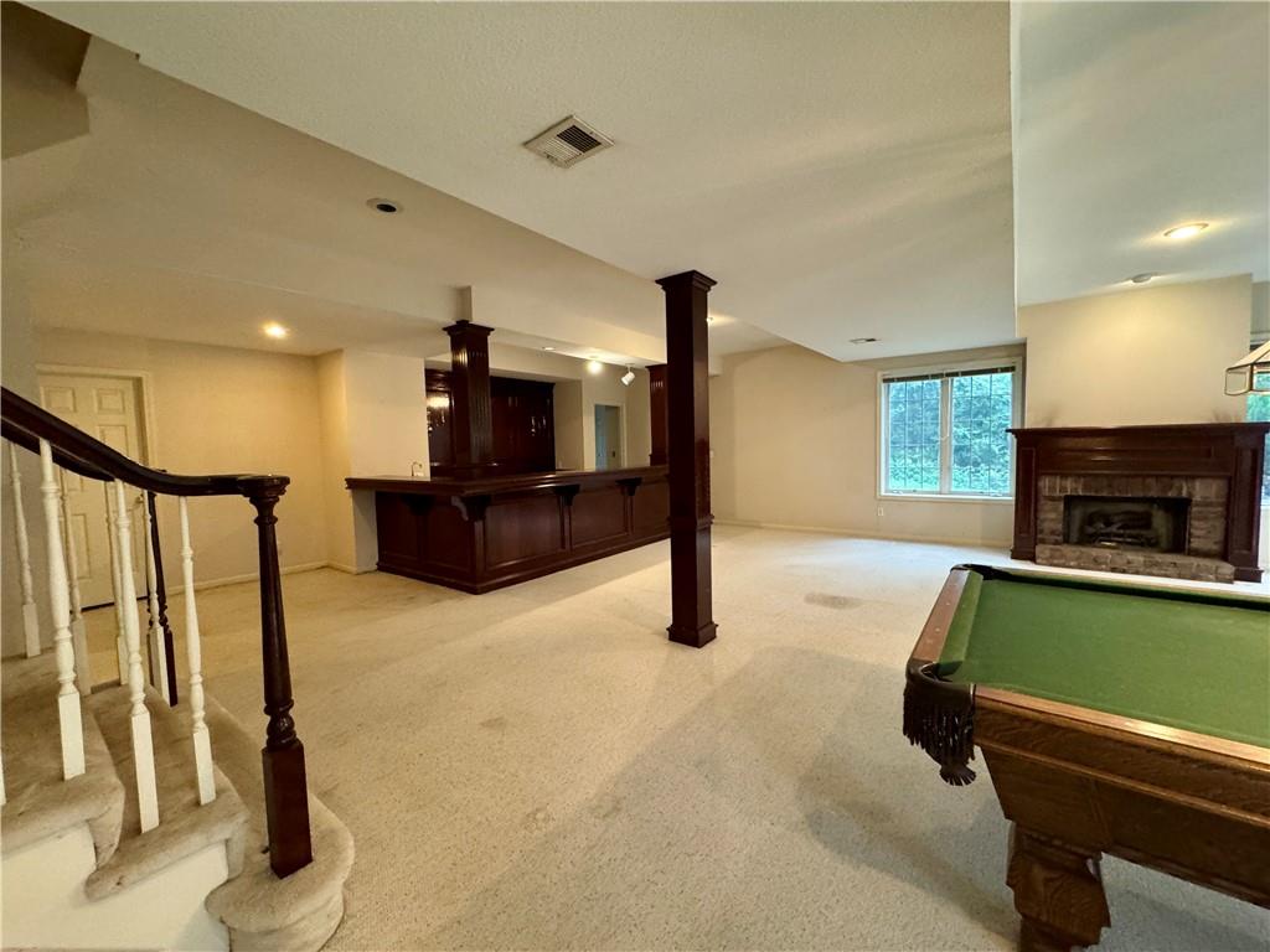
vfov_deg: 85.7
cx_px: 635
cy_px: 476
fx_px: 514
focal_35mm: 14
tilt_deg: -4.1
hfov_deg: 102.1
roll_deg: +2.9
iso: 640
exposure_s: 1/60
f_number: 2.2
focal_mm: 2.22
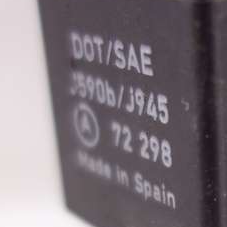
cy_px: 164
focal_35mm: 86
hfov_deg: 19.8
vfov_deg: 20.1
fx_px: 638
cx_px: 207
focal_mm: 10.4
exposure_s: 1/100
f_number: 2
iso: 125
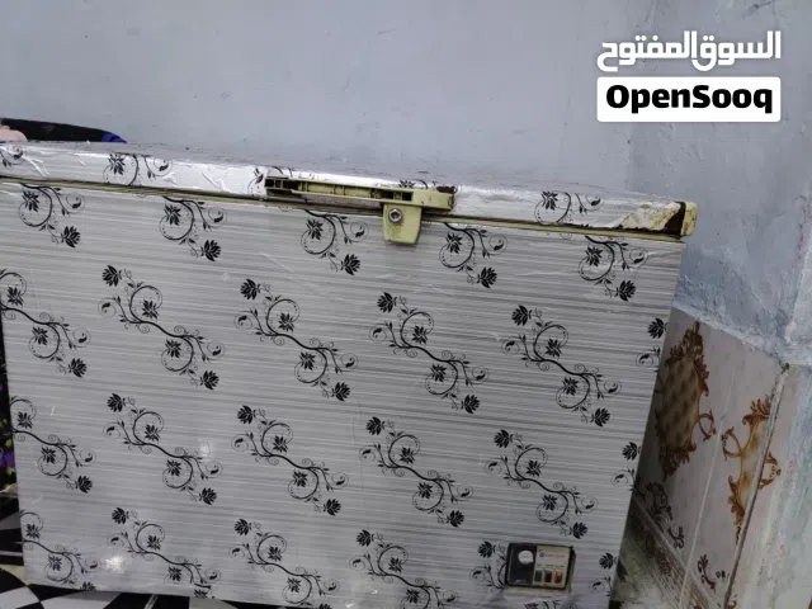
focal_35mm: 24
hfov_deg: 71.6
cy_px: 304
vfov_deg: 56.8
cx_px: 406
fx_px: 563
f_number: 1.75
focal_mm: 5.25
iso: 678
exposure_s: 1/50
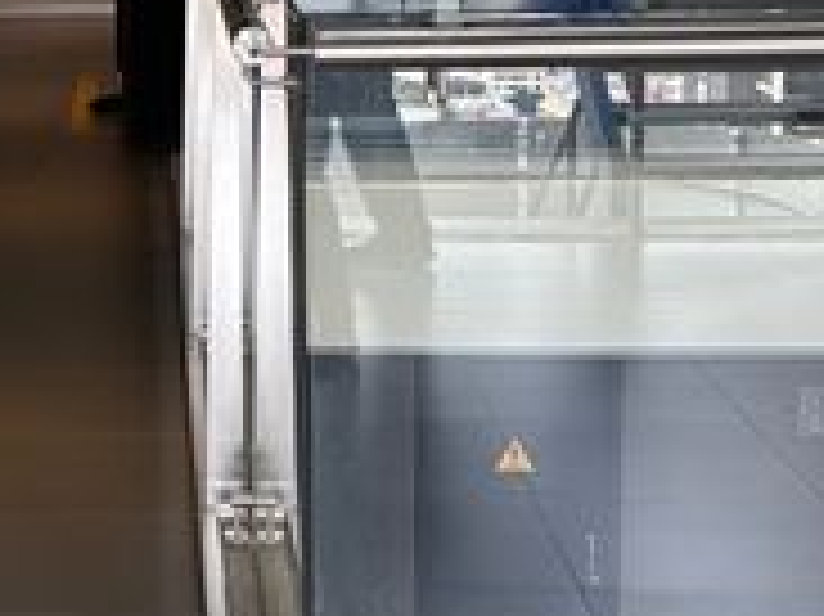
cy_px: 117
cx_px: -191
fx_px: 2260
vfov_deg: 15.4
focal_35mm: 95
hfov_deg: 19.4
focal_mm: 5.96
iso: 125
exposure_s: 1/111
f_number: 1.6
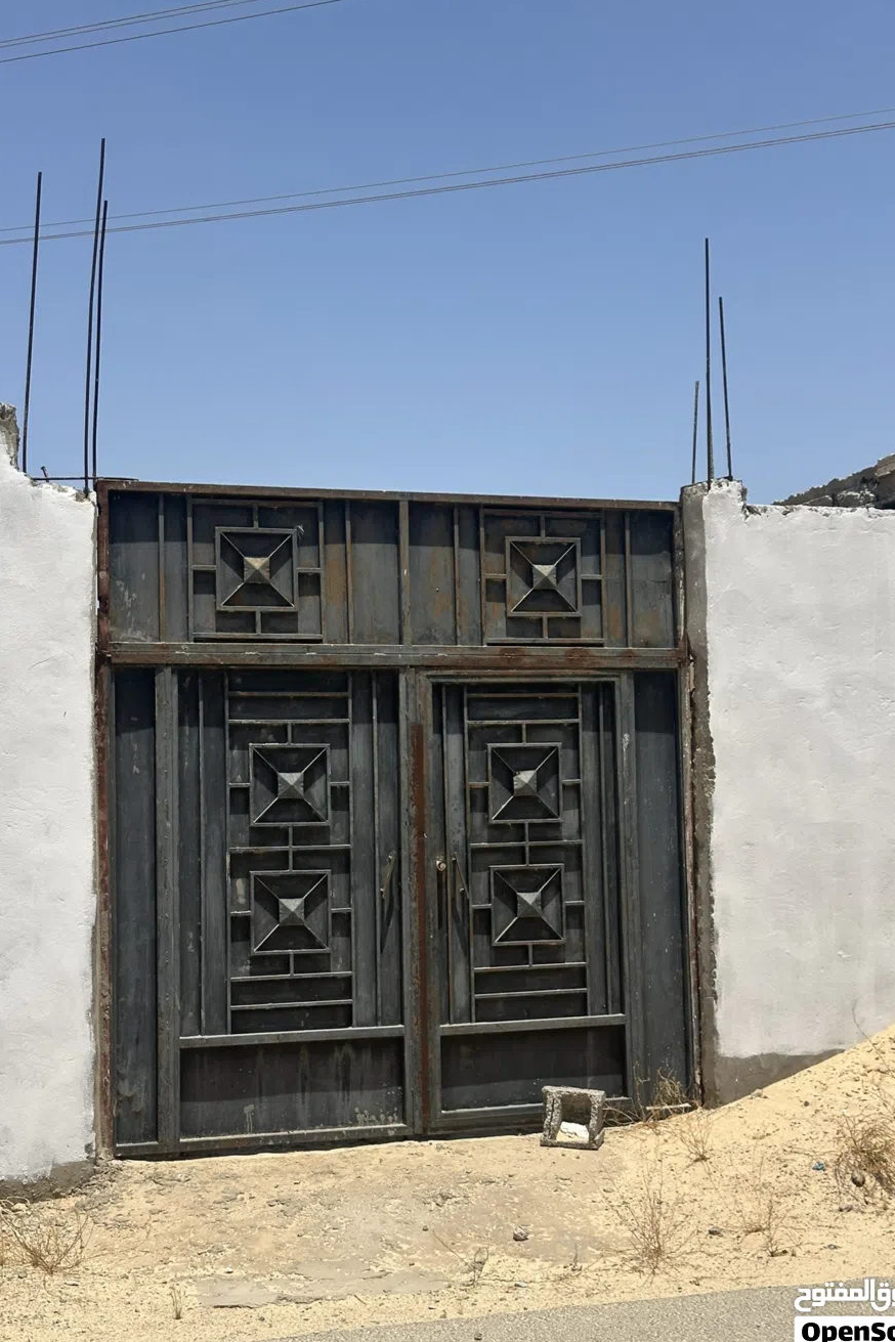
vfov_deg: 38.2
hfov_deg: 26.0
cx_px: 443
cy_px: 678
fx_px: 1939
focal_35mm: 52
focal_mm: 6.86
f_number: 1.78
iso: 64
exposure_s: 1/6623
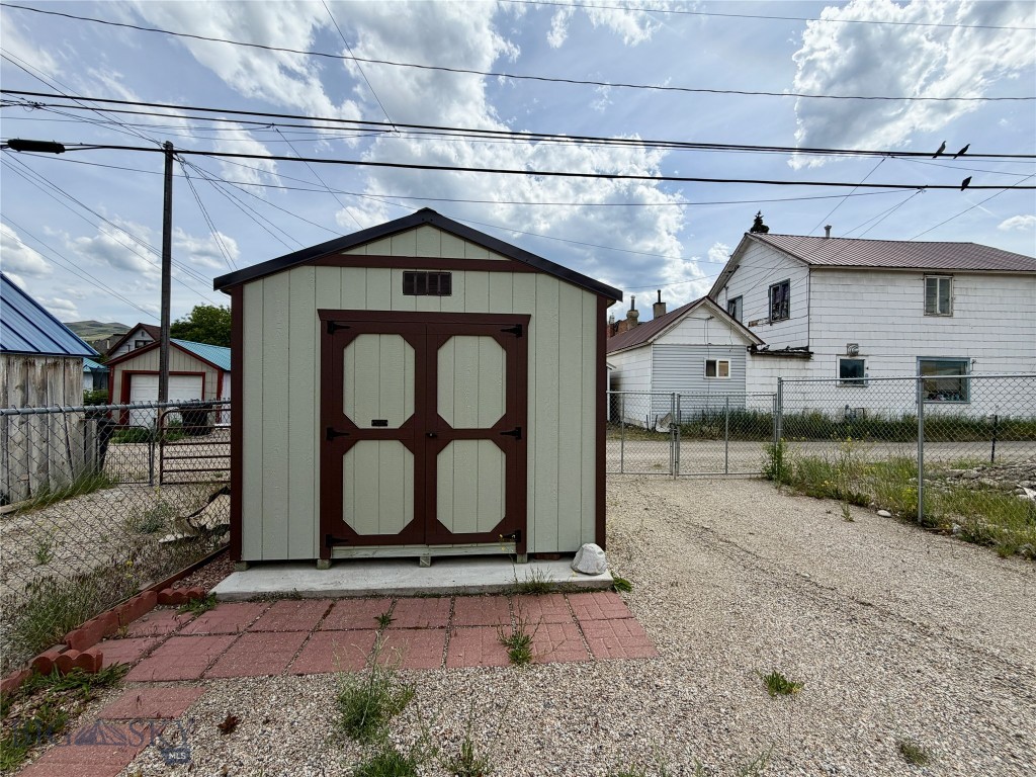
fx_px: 419
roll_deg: -0.6
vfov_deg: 85.7
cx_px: 518
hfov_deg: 102.1
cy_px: 388
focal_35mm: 14
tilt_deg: +1.3
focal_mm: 2.22
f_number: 2.2
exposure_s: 1/1125
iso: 20
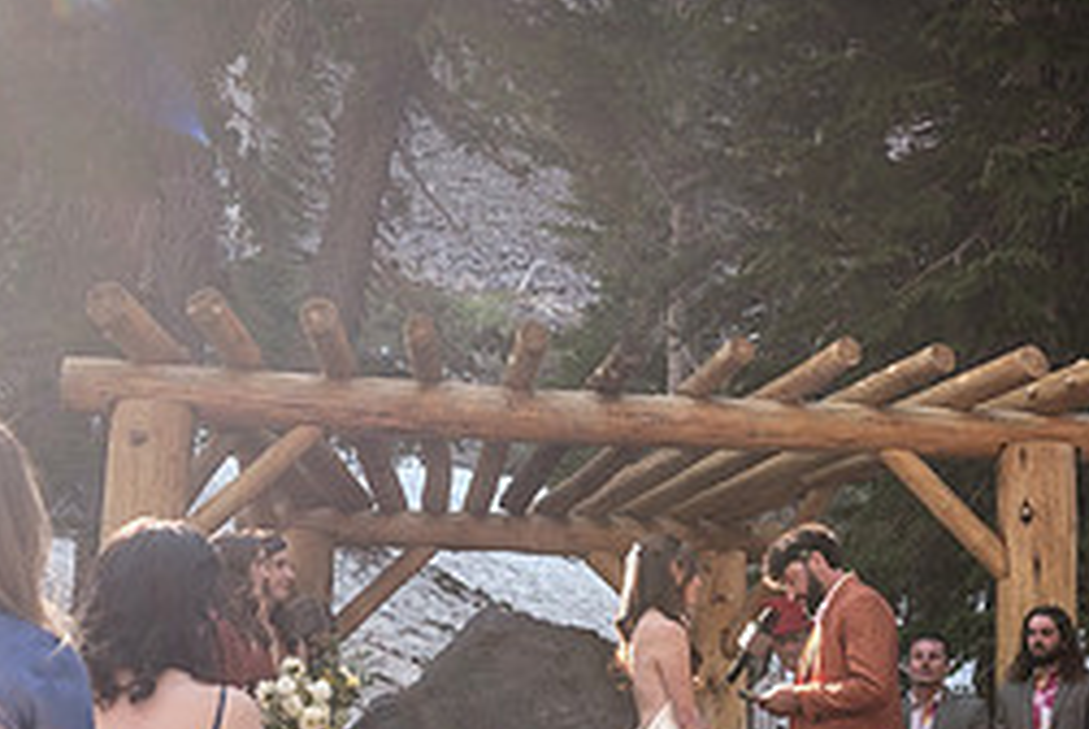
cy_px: 558
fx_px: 1999
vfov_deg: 20.5
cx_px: 547
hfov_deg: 30.5
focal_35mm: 66
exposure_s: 1/350
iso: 250
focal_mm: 18
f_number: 3.2
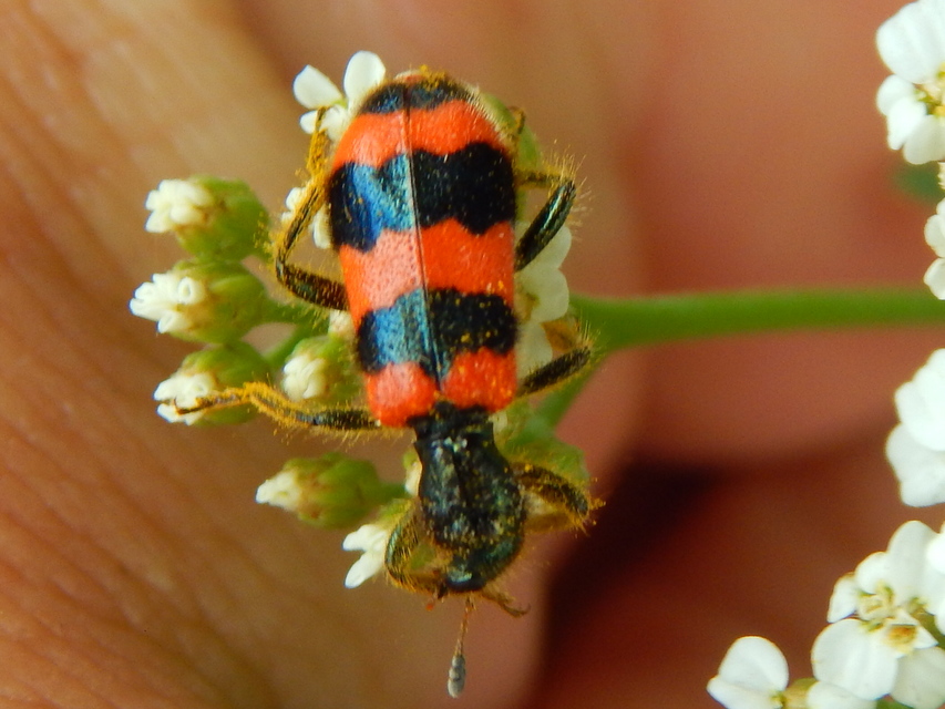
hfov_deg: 28.2
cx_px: 472
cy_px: 354
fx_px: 1884
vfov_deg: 21.3
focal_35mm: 69
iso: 160
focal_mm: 12.3
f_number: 4.1
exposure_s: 1/250
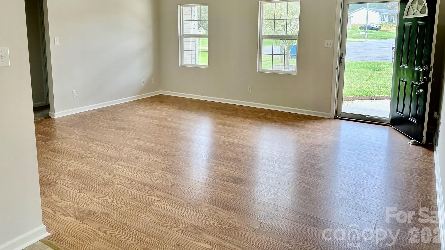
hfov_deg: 69.8
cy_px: 79
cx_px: 227
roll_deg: -0.5
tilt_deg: -8.4
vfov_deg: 42.2
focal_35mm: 27
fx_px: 319
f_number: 1.78
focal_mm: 6.86
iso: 100
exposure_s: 1/165
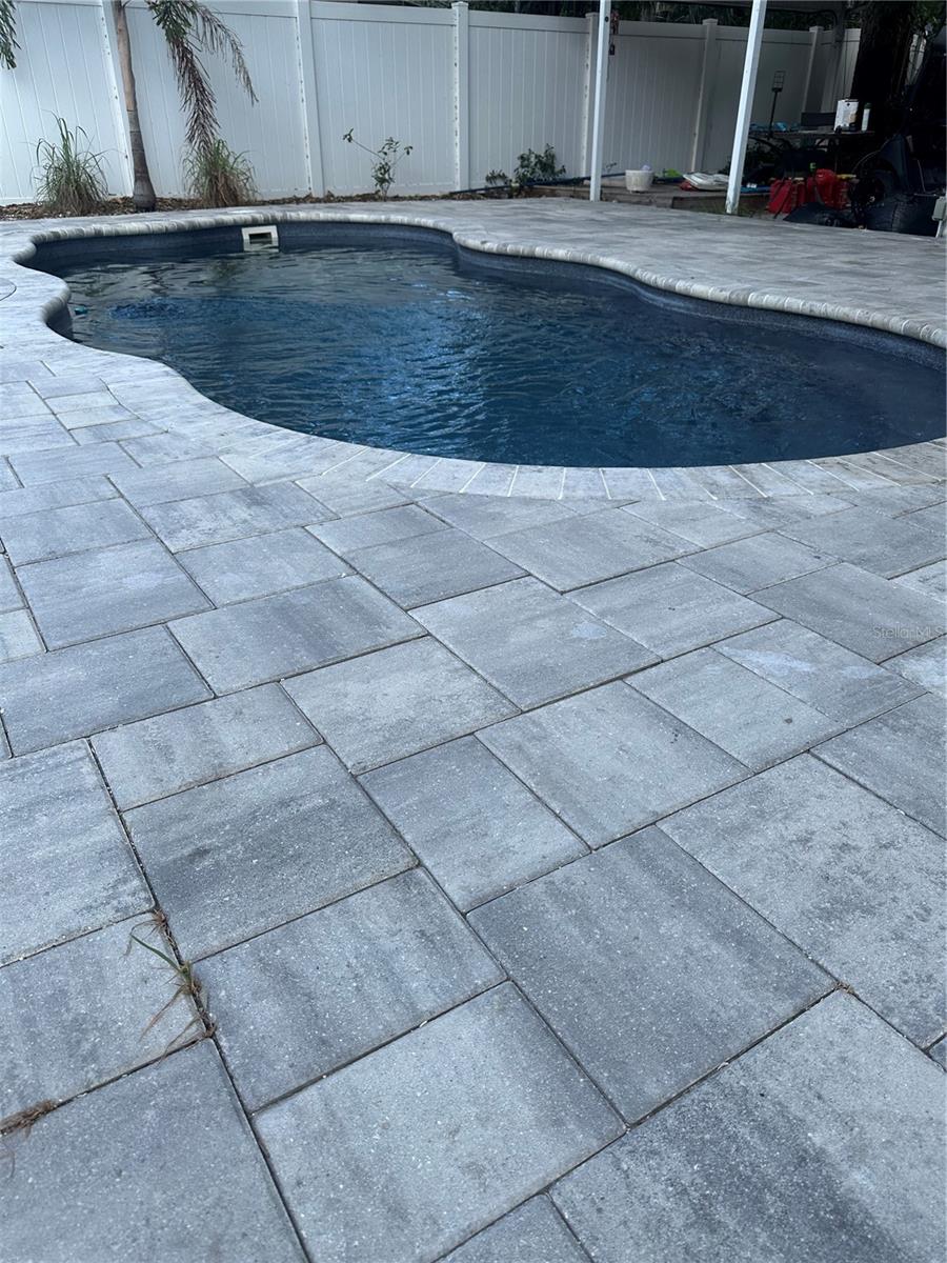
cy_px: 632
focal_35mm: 24
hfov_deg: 56.8
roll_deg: +0.0
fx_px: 875
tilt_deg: -29.4
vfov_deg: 71.6
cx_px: 474
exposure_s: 1/694
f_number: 1.78
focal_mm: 6.86
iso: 80
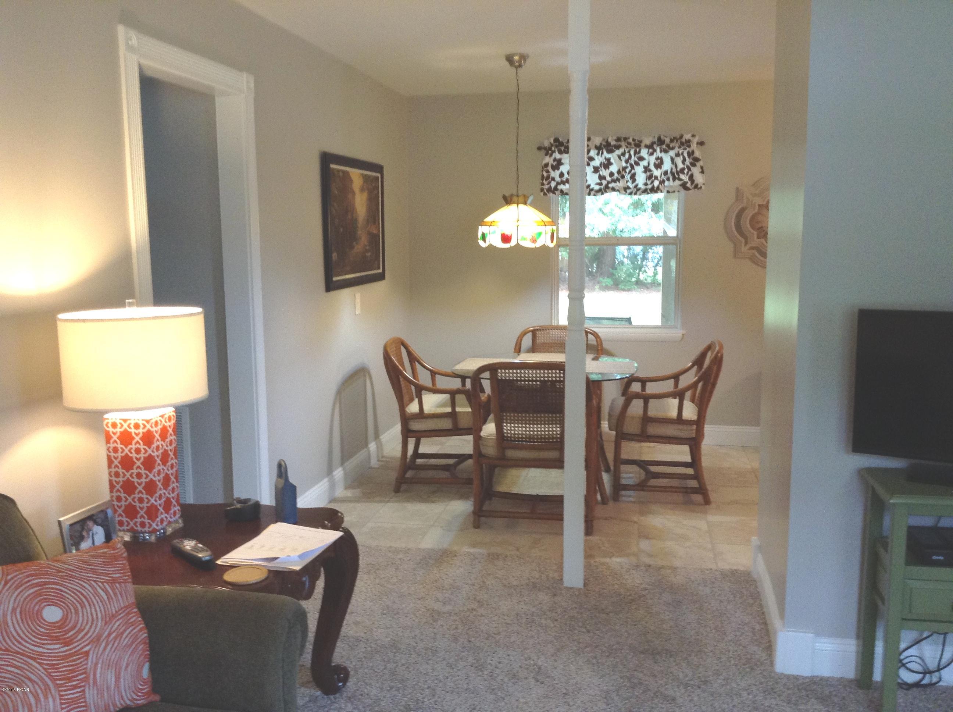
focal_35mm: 33
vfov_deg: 42.8
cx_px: 476
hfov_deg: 55.4
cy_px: 356
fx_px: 907
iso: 125
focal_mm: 3.3
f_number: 2.4
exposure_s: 1/24
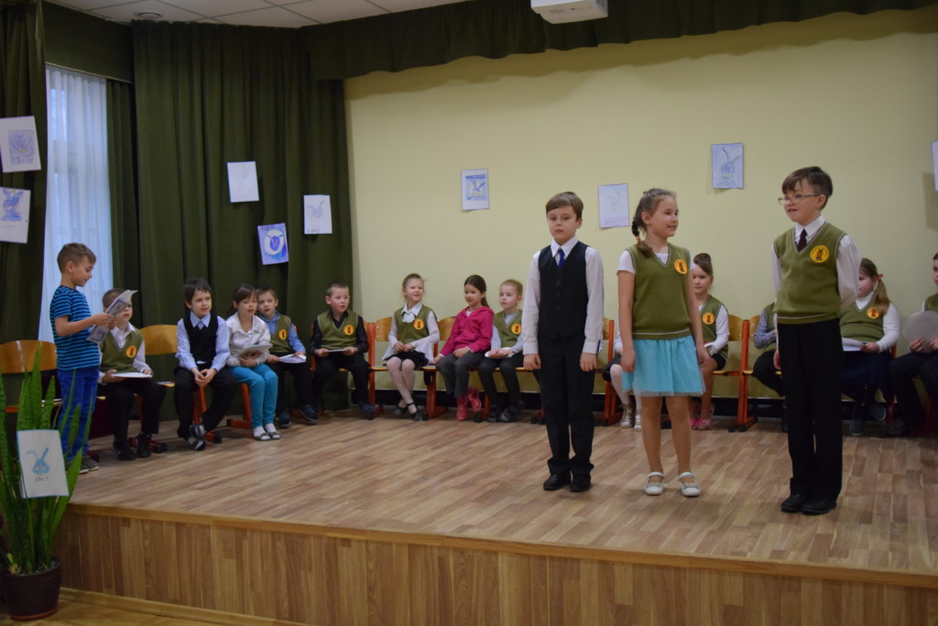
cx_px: 469
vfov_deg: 35.5
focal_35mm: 38
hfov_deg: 51.3
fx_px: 977
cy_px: 313
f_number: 4
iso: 3200
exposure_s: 1/200
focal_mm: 25
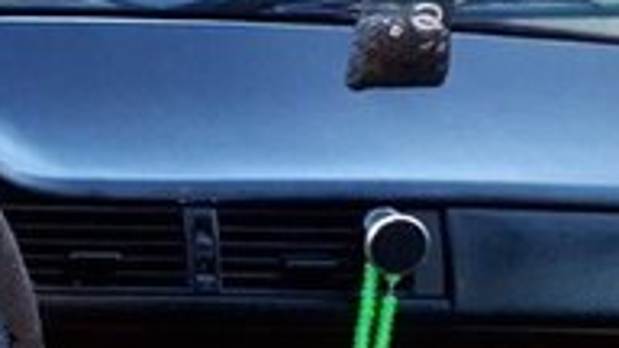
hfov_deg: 18.1
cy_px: 240
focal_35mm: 101
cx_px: -393
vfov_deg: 12.0
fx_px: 1658
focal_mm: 3.6
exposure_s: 1/17
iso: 640
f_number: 1.9
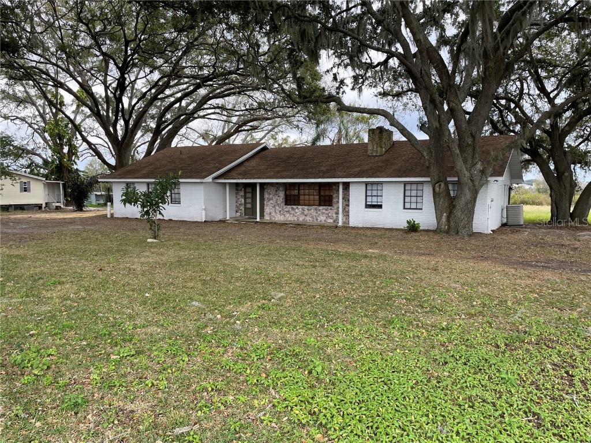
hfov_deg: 67.3
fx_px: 444
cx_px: 296
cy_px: 222
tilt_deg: -5.3
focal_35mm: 26
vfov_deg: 53.1
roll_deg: -0.1
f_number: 1.6
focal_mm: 4.2
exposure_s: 1/272
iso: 32
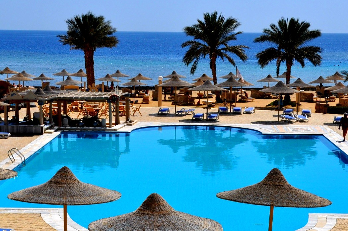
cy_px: 159
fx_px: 888
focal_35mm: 92
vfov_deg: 14.8
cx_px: 170
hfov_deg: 22.2
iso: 200
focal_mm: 30
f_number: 11
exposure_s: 1/500
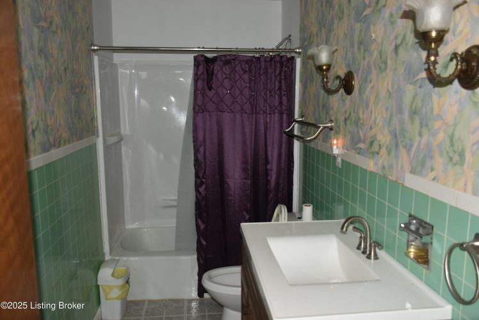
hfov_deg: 61.9
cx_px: 240
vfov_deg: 43.7
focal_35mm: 30
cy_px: 160
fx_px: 399
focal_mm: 20
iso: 250
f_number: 3.5
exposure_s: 1/60
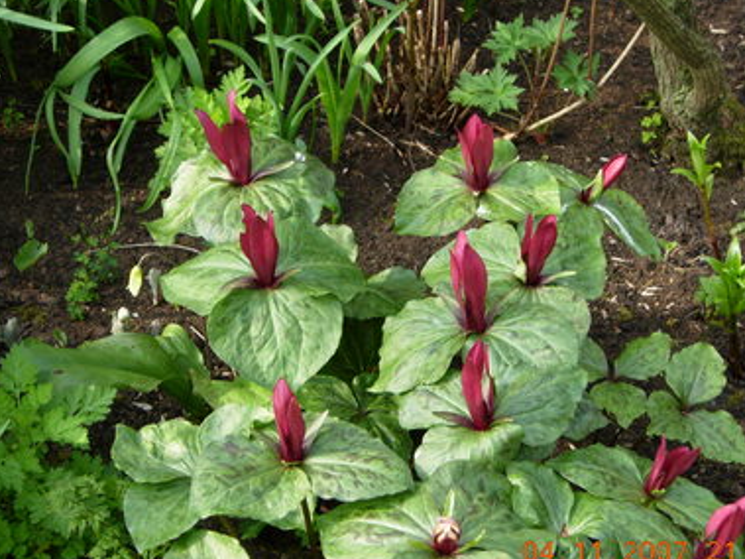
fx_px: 1872
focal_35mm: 87
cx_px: 391
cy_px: 295
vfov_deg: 17.0
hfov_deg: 22.5
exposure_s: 1/128
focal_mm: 15.7
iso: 50
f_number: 3.9
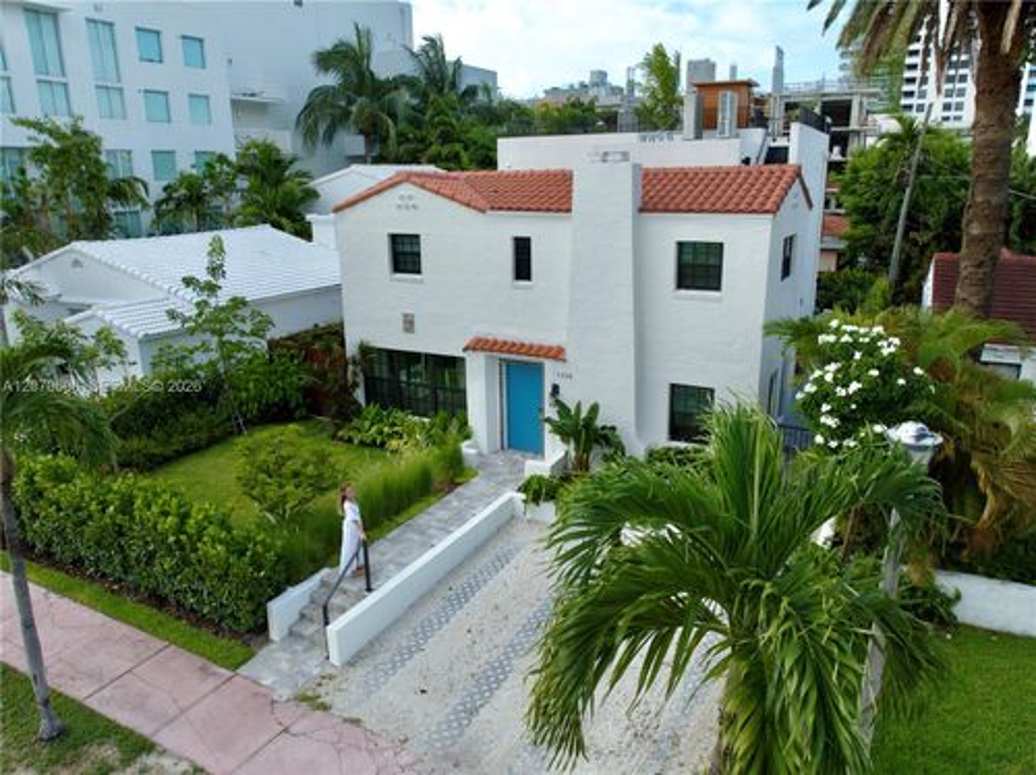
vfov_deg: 56.7
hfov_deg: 71.6
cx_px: 518
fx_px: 718
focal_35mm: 24
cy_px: 388
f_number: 2.8
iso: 150
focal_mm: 12.29
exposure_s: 1/1000
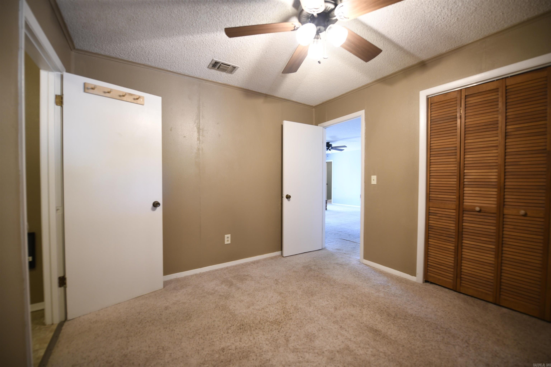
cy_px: 184
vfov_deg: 81.2
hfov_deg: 104.3
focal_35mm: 14
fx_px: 214
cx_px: 276
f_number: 2.8
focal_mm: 14
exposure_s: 1/15
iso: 320
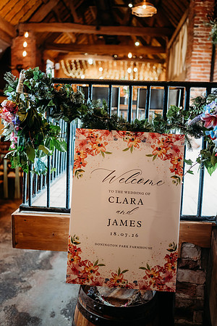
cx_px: 108
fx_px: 316
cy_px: 163
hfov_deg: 37.9
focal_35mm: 35
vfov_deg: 54.4
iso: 2200
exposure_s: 1/250
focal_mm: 35
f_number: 1.8
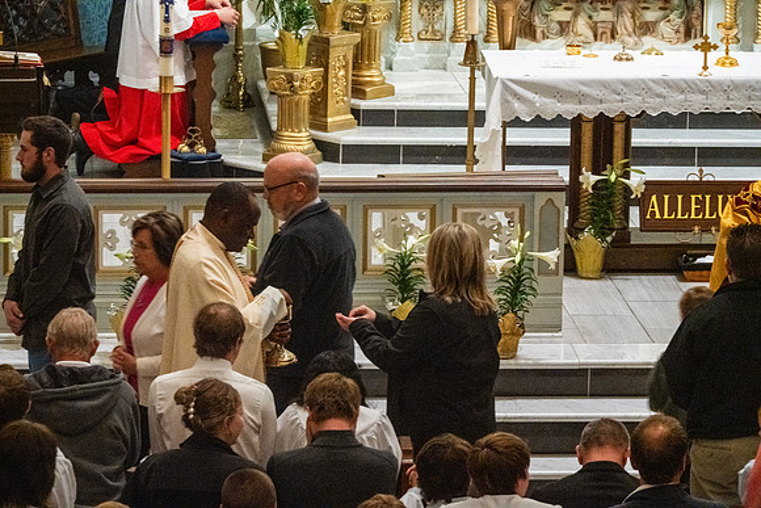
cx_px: 380
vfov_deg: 6.9
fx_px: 4229
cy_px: 254
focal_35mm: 200
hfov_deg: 10.3
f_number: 13
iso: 5000
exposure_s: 1/60
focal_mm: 200
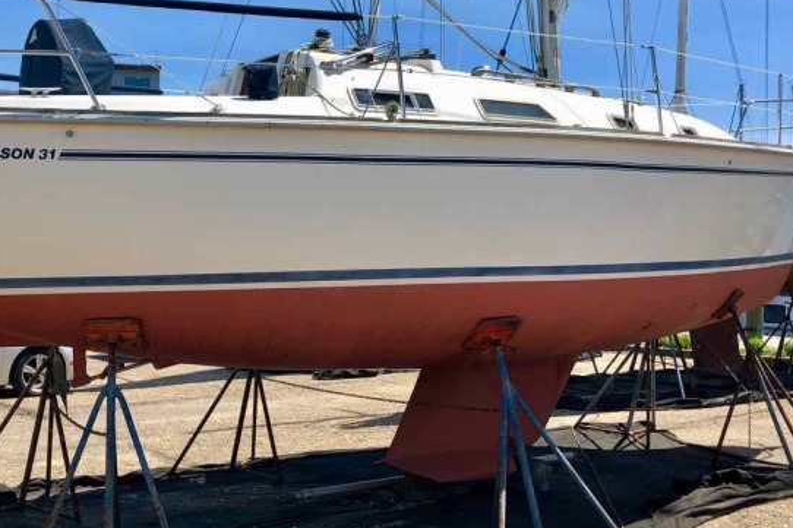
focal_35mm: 43
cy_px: 208
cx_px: 300
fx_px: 947
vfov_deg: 31.1
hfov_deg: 45.1
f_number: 1.8
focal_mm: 3.99
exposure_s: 1/1779
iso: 20
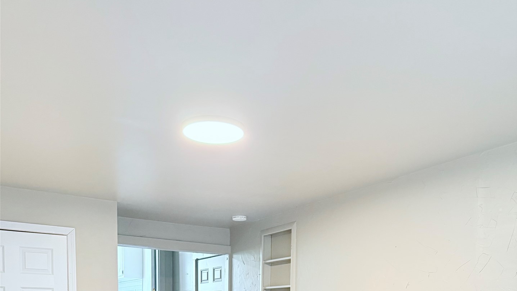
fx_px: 480
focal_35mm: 35
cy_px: 342
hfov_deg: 56.6
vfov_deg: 29.4
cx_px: 259
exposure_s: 1/60
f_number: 1.78
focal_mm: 6.76
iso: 500
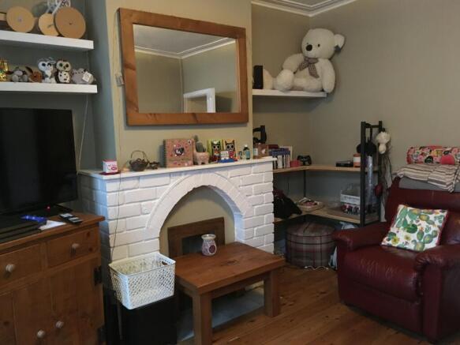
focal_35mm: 29
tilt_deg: -6.8
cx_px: 230
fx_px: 385
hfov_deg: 61.7
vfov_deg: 48.2
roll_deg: +0.3
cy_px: 172
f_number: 2.2
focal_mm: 4.15
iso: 400
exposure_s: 1/17
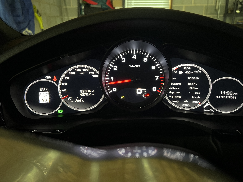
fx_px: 190
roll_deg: +0.4
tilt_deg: -18.9
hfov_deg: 65.3
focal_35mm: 27
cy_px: 89
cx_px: 125
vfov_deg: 51.3
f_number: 1.5
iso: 640
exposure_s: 1/30
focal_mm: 5.7
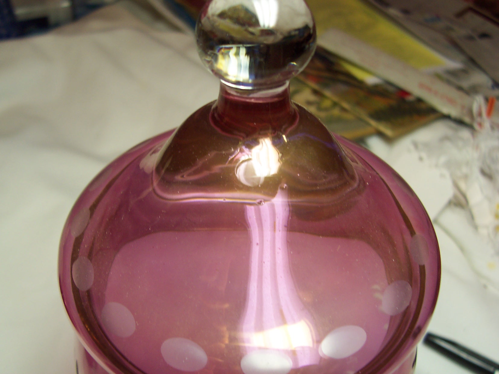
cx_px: 250
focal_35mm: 37
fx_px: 533
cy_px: 187
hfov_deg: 50.1
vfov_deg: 38.7
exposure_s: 1/30
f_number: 2.8
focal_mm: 5.6
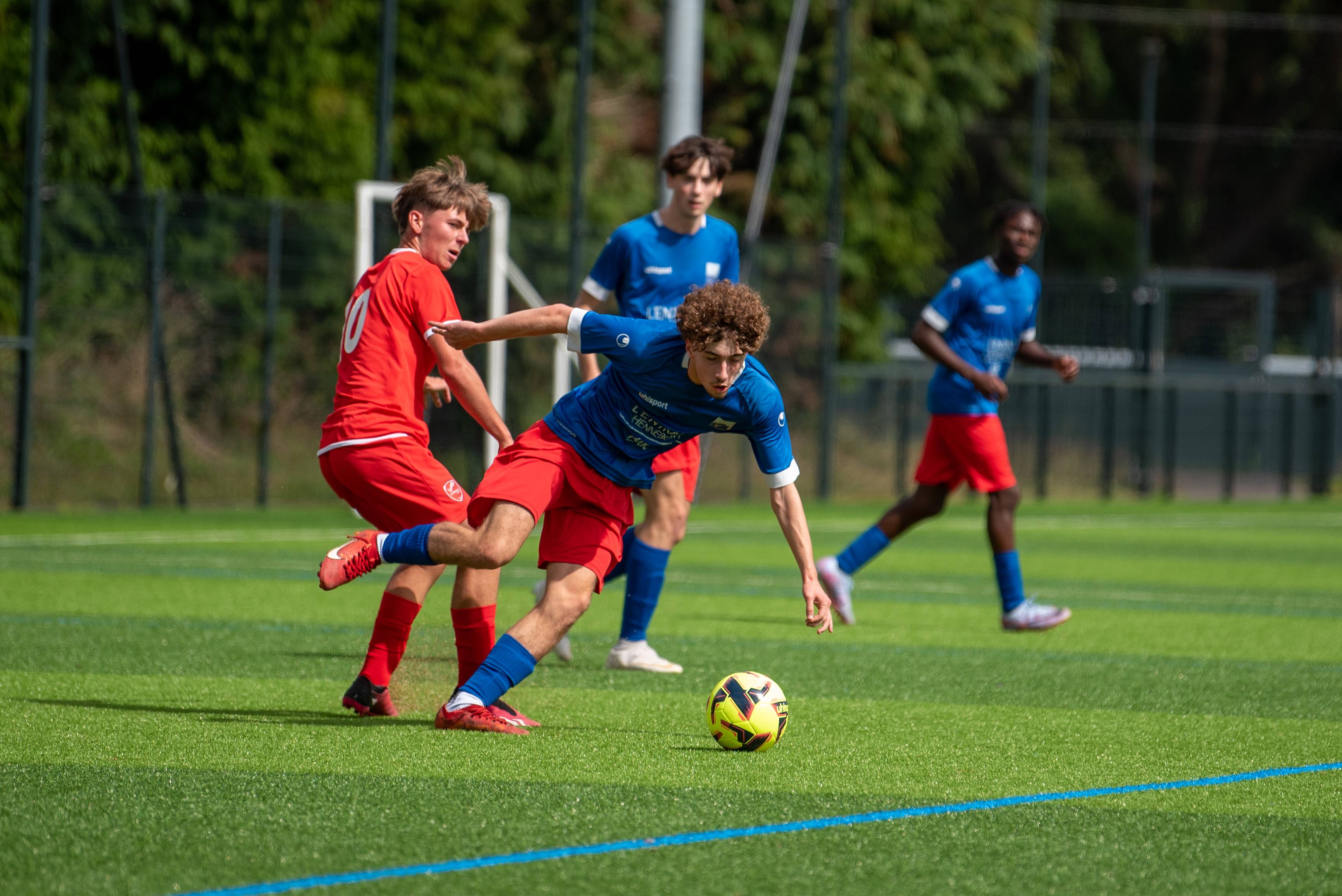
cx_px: 746
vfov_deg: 4.3
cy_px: 275
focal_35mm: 321
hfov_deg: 6.4
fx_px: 11985
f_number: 2.8
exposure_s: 1/4000
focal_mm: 185
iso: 200
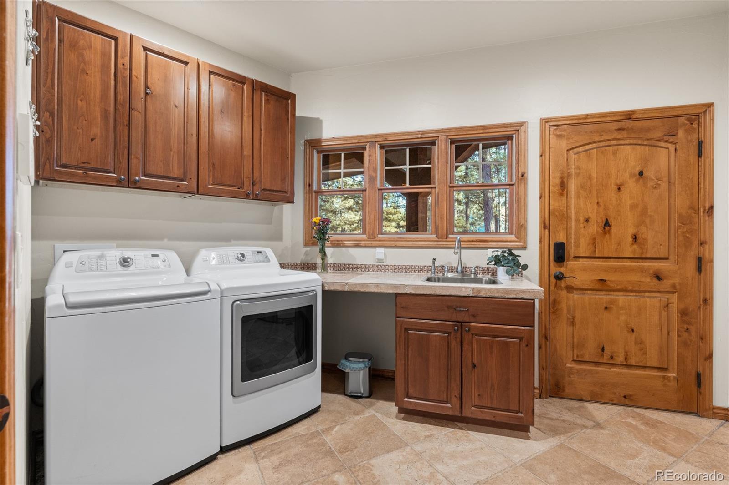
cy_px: 242
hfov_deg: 96.7
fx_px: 324
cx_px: 364
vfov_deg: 73.7
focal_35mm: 16
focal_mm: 16
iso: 400
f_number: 8
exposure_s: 1/1.67
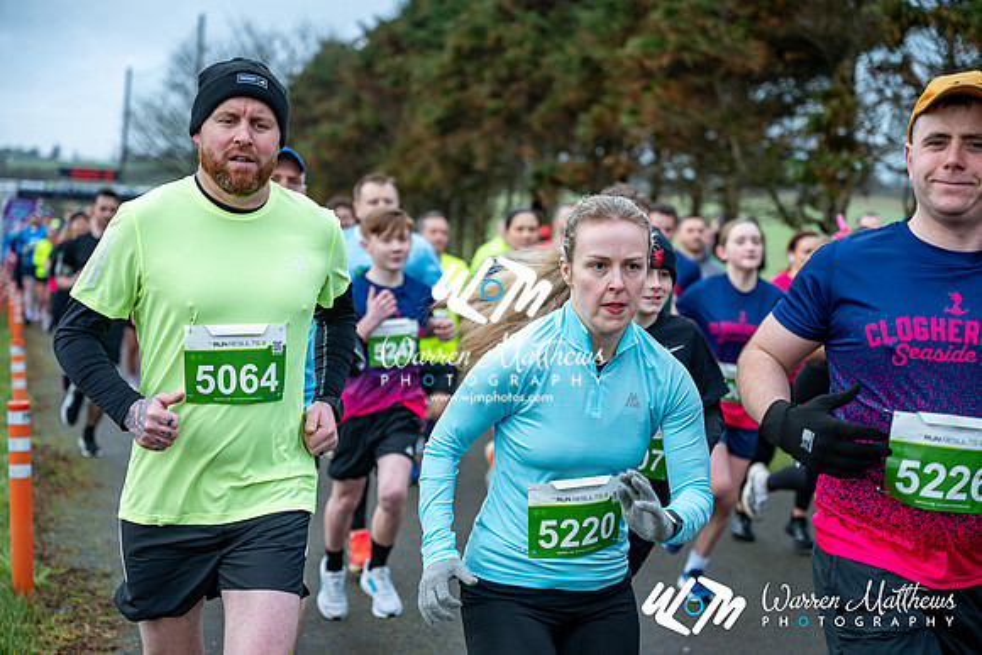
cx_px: 491
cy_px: 328
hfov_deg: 28.8
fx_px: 1910
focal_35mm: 70
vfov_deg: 19.5
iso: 360
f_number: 2.8
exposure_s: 1/1250
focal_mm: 70
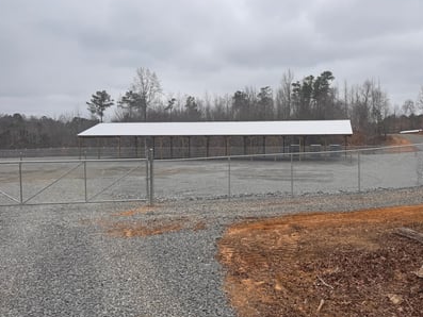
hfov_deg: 61.2
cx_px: 248
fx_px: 354
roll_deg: +0.0
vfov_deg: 48.2
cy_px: 148
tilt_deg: -2.6
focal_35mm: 29
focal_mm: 6.76
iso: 80
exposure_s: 1/925
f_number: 1.78
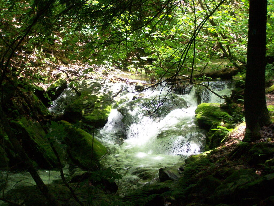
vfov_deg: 22.9
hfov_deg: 30.3
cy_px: 103
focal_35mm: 64
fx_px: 507
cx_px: 137
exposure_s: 1/400
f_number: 3.2
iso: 400
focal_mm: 10.7
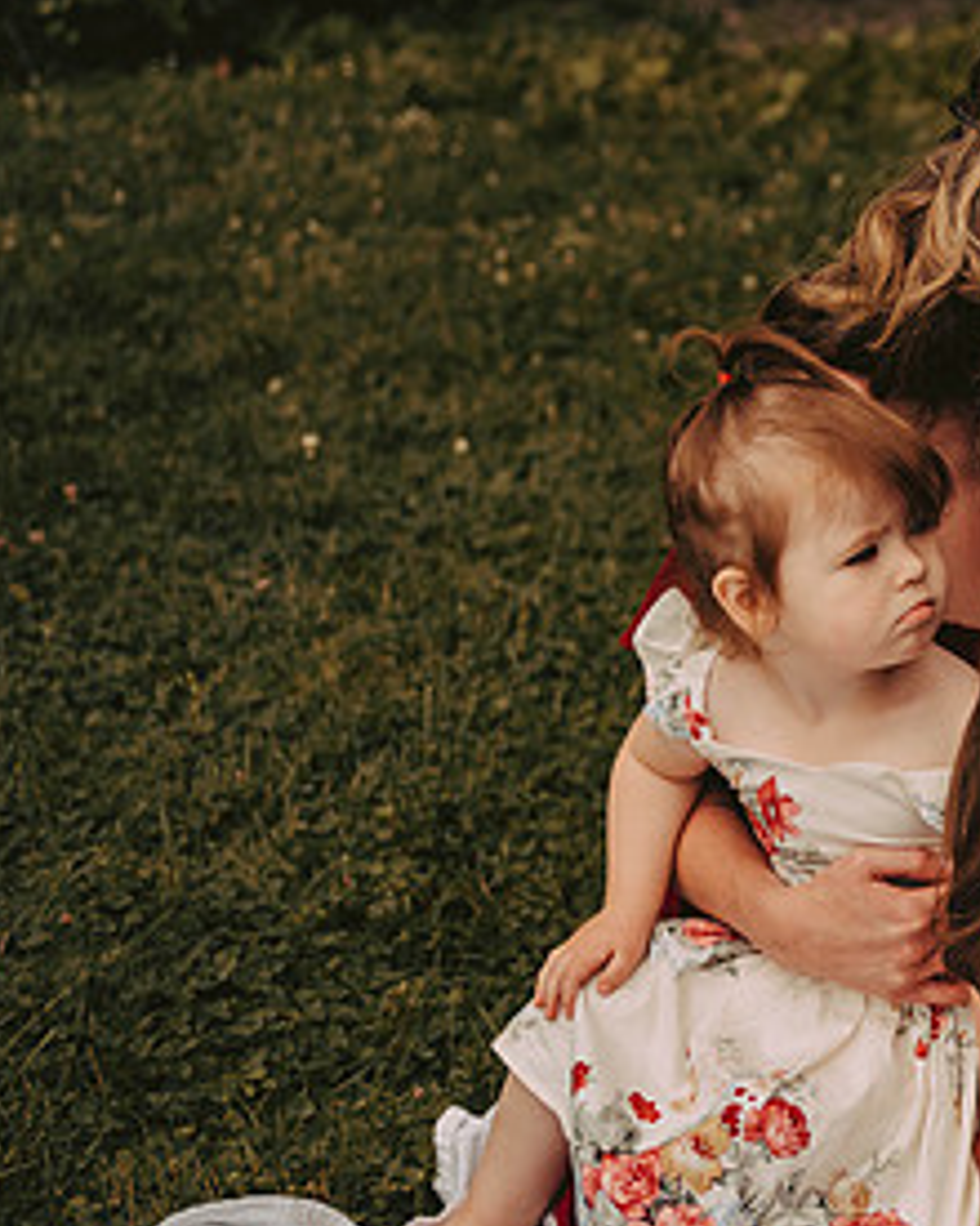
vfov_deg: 19.4
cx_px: 1229
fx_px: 3589
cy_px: 662
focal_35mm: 99
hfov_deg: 14.9
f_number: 2.8
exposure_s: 1/2500
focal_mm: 50
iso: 200
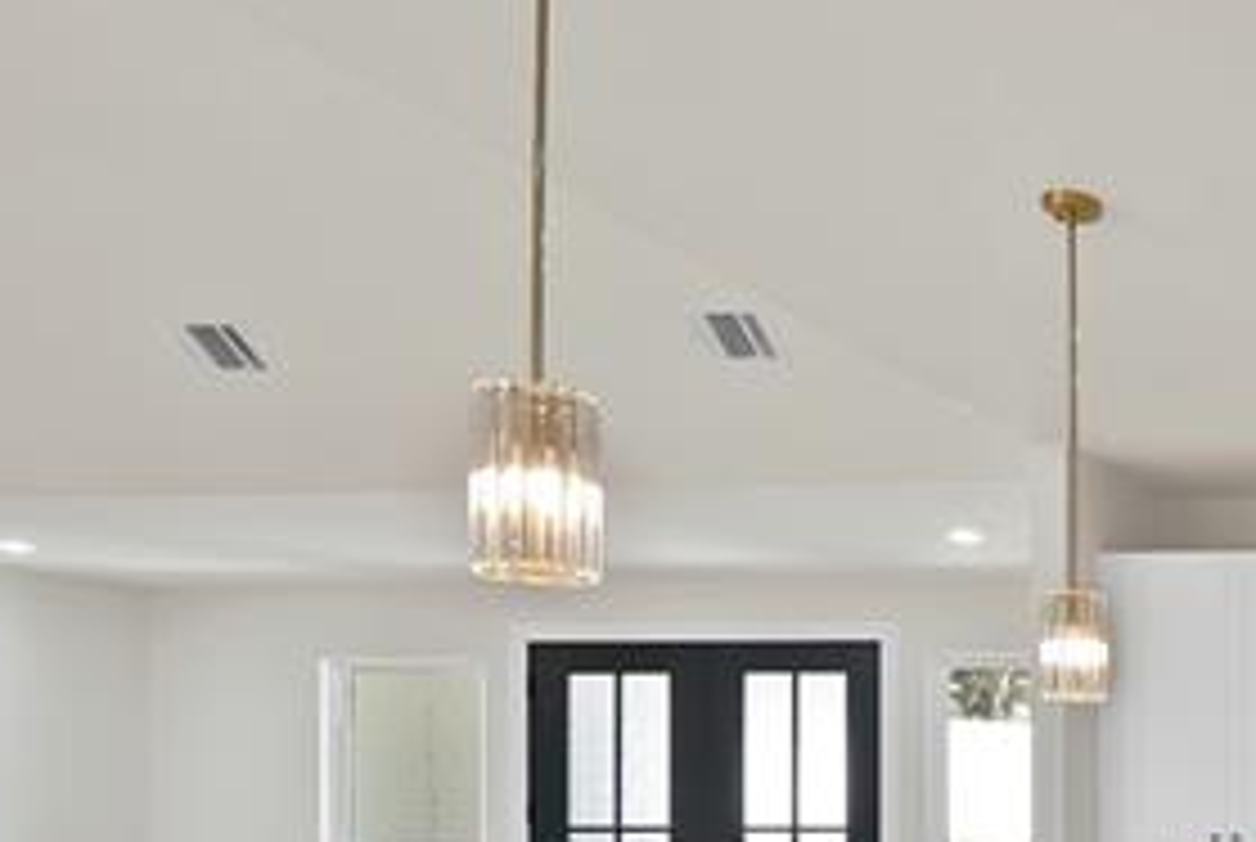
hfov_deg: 30.6
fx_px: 1538
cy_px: 851
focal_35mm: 44
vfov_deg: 28.6
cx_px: 1765
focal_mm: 12
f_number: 9
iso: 640
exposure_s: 1/8
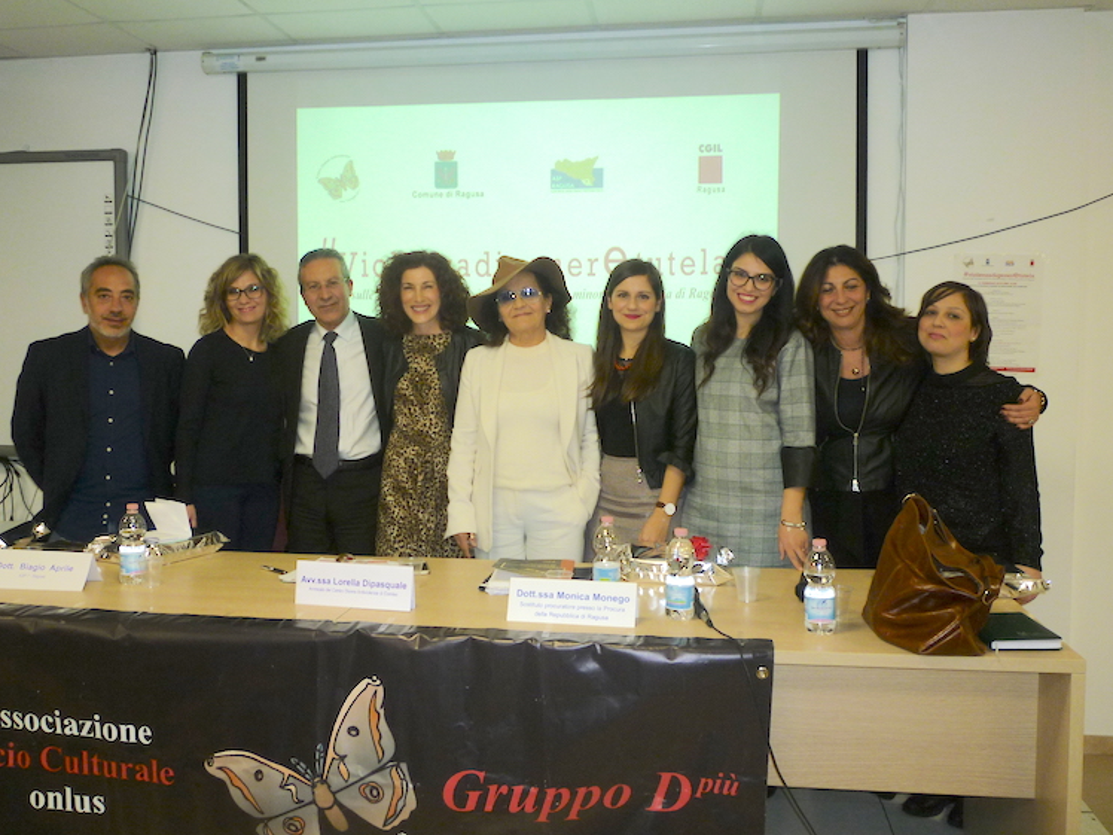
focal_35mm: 31
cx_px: 549
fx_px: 997
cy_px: 406
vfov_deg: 45.4
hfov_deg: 58.3
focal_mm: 5.2
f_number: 3.3
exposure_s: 1/30
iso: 100
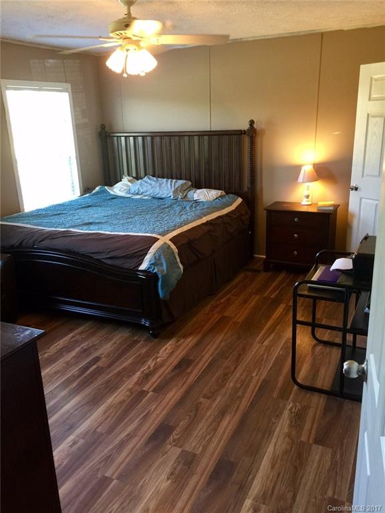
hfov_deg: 48.2
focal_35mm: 29
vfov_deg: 61.7
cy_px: 256
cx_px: 192
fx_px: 430
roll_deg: +1.4
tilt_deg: -17.4
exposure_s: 1/15
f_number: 2.2
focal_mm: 4.15
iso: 64
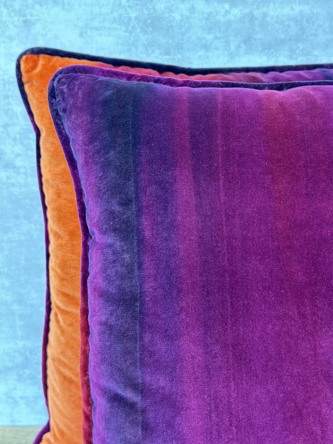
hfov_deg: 30.3
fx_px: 616
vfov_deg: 39.7
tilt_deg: -13.6
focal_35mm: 48
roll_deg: +0.5
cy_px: 222
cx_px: 166
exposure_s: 1/60
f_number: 1.78
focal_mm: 6.86
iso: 400
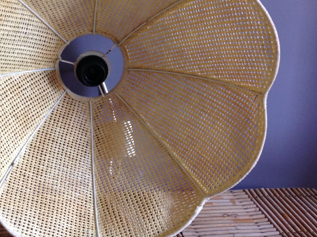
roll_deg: -0.6
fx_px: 466
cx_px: 93
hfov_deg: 36.9
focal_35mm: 51
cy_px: 82
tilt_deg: -13.1
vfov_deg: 28.3
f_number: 2.4
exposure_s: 1/15
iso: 100
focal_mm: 4.28
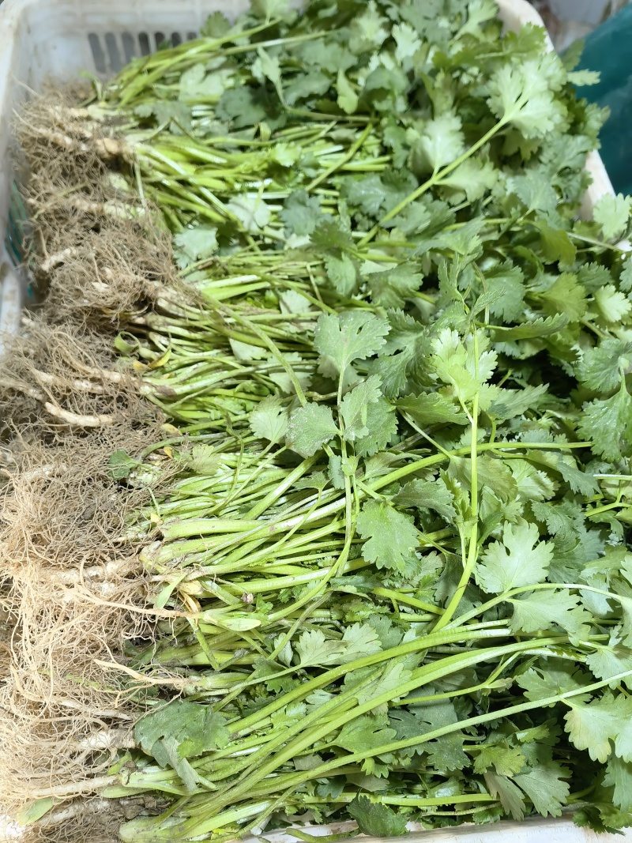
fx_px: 657
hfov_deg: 51.3
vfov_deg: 65.3
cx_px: 316
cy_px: 422
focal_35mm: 27
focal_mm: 5.54
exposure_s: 1/100
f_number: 1.8
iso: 500
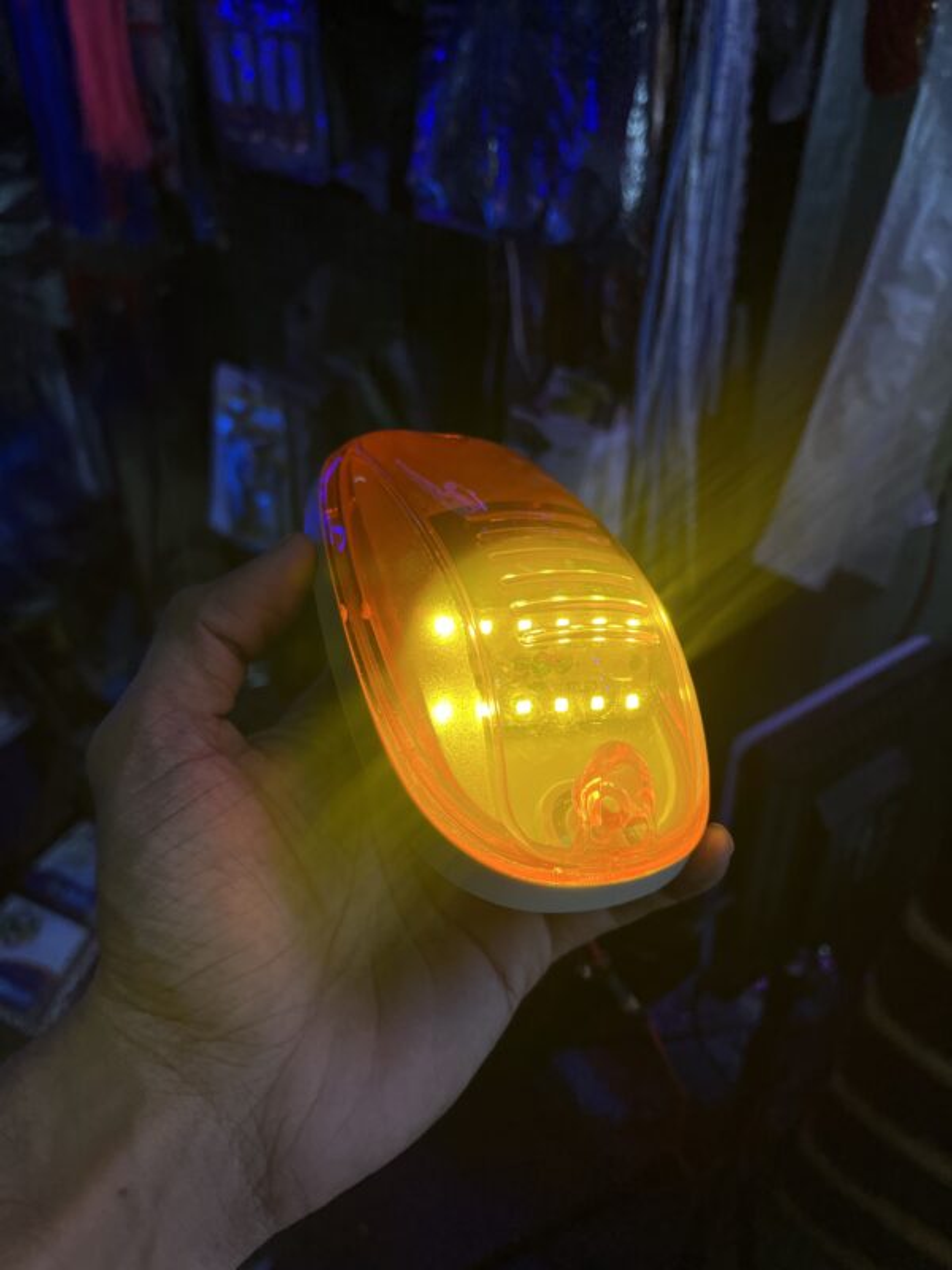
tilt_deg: -38.4
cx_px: 476
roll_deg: -1.1
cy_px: 635
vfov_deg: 67.3
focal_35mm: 26
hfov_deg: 53.1
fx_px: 953
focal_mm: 5.1
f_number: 1.6
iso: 50
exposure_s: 1/799
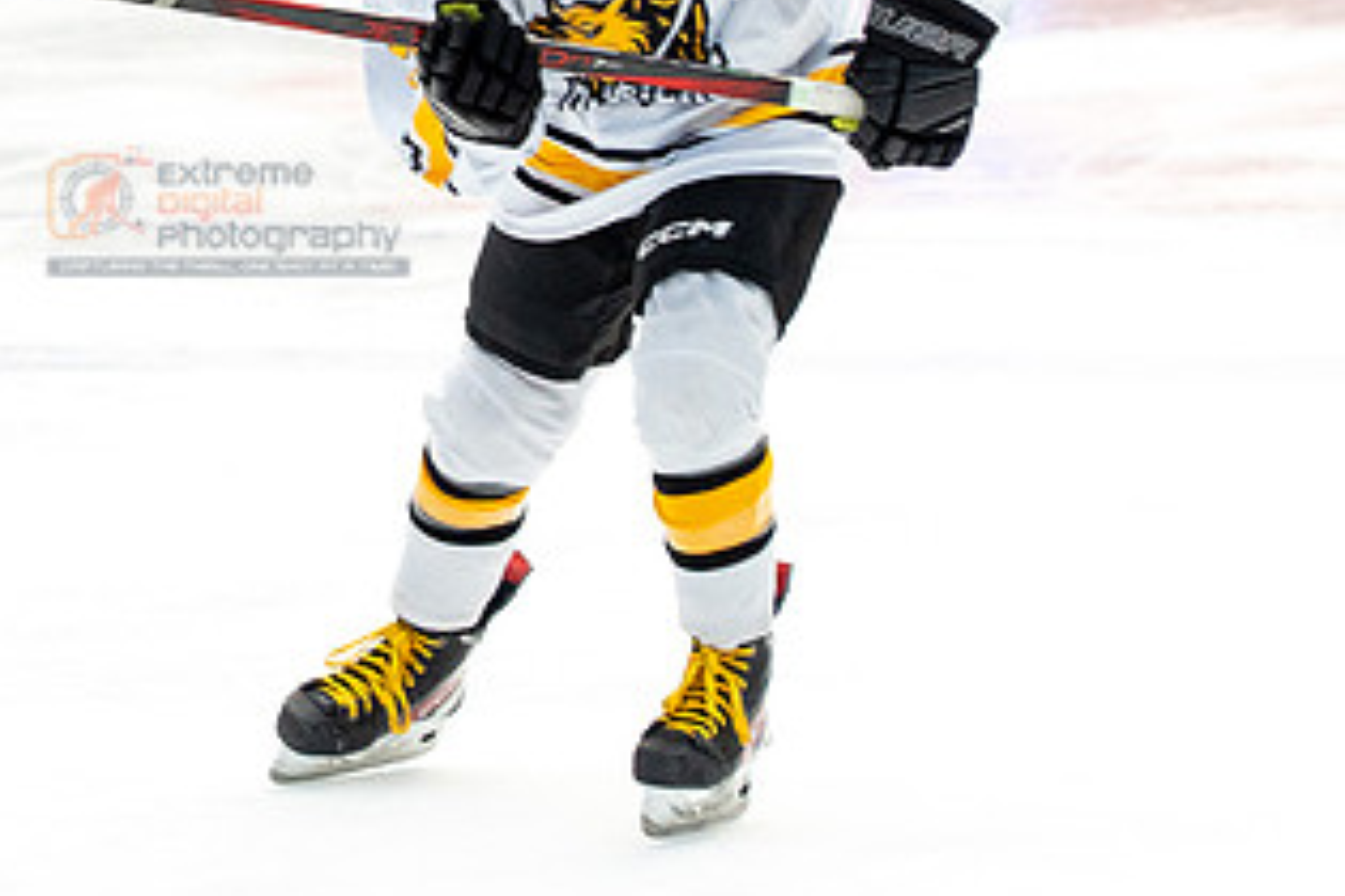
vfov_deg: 2.8
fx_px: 18231
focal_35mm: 488
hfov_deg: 4.2
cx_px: 212
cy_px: 125
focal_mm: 150
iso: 800
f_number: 3.5
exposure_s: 1/640
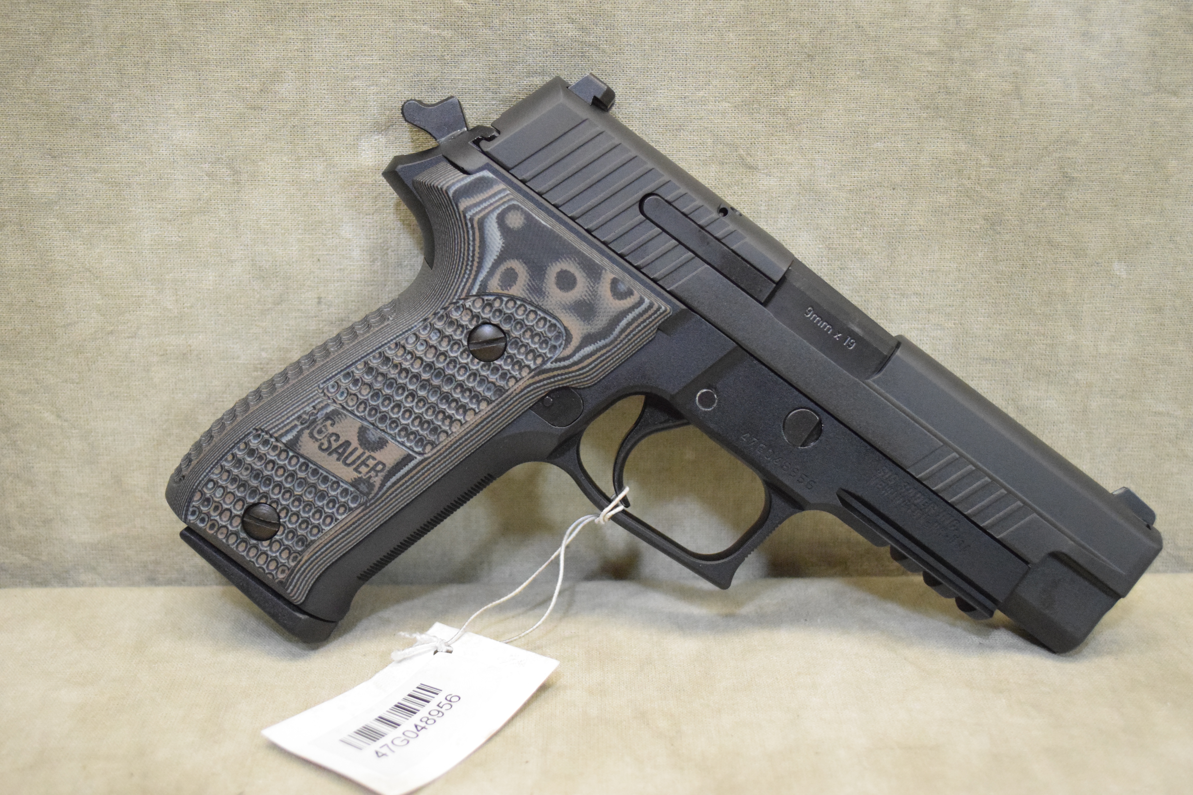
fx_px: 1441
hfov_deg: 45.0
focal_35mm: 44
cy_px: 398
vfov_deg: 30.8
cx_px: 596
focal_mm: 29
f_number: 4.5
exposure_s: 1/1250
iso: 7200
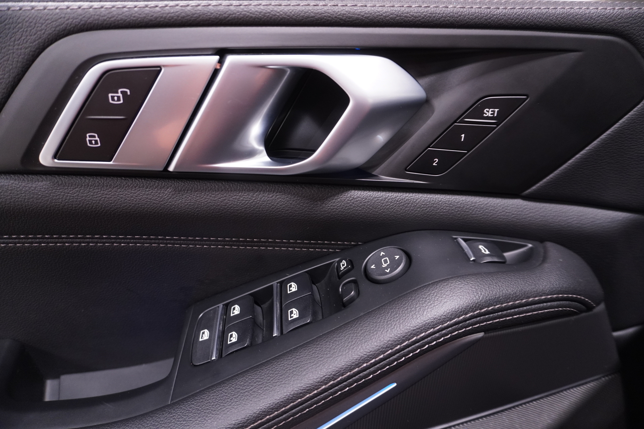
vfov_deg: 53.1
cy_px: 214
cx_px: 322
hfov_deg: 73.7
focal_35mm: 24
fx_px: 429
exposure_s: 1/20
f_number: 3.5
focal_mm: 16
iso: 1000
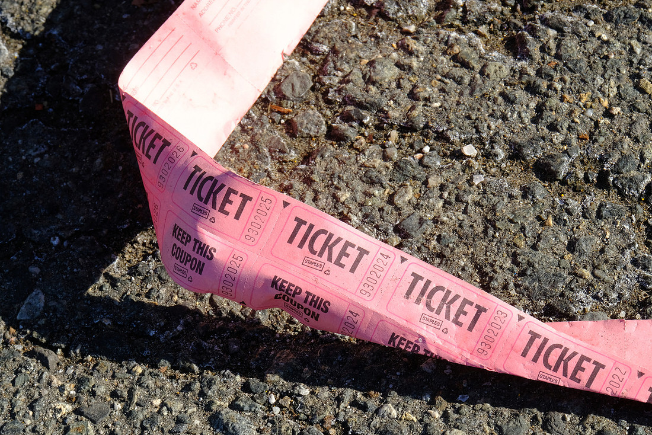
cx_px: 326
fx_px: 3152
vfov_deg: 7.9
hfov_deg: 11.8
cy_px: 218
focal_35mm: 174
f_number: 16
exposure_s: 1/75
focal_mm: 115.9
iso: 200
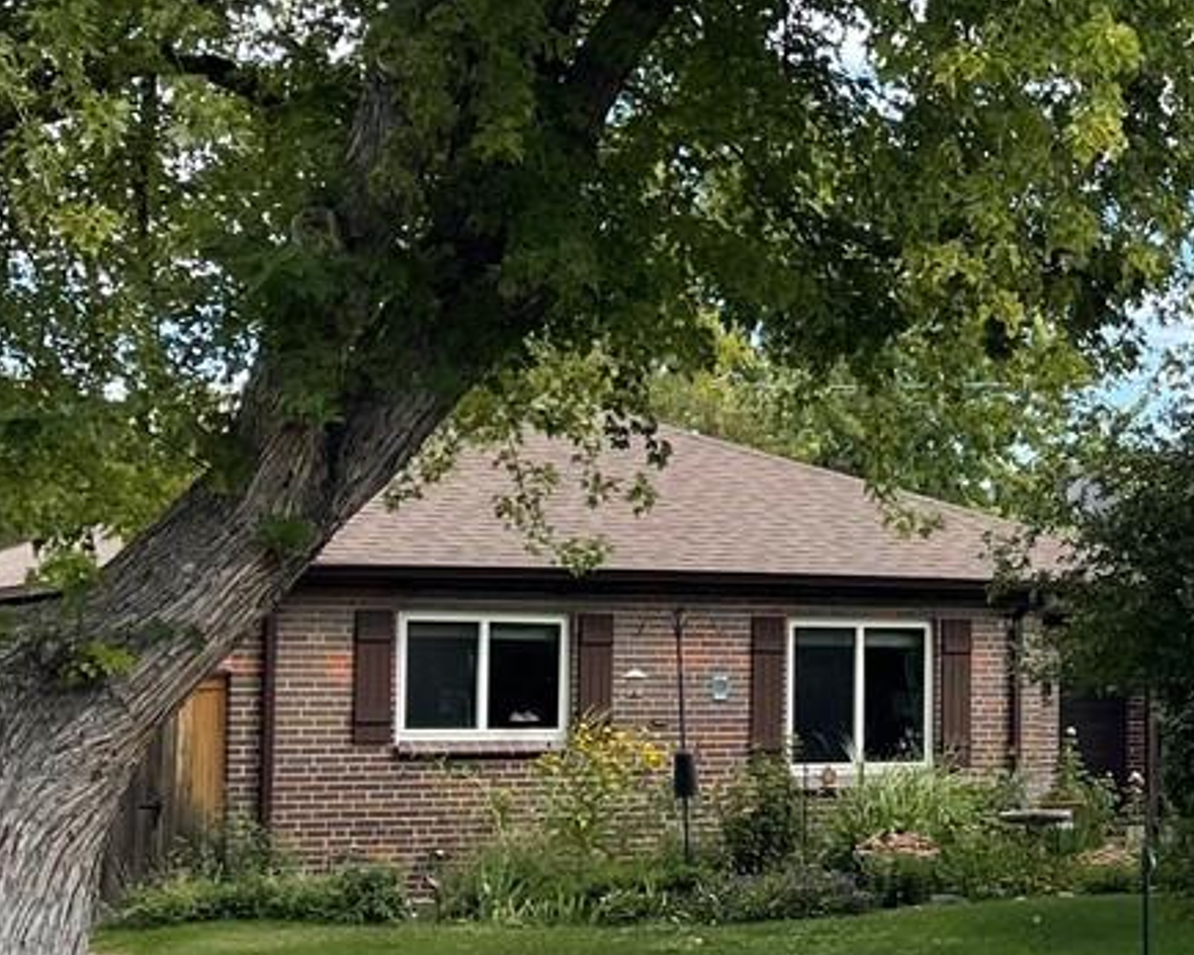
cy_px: 457
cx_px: 1689
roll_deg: +0.7
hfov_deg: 19.1
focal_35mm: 90
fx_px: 3180
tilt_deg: +5.2
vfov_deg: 17.1
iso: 32
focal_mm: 5.1
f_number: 1.6
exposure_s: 1/2012
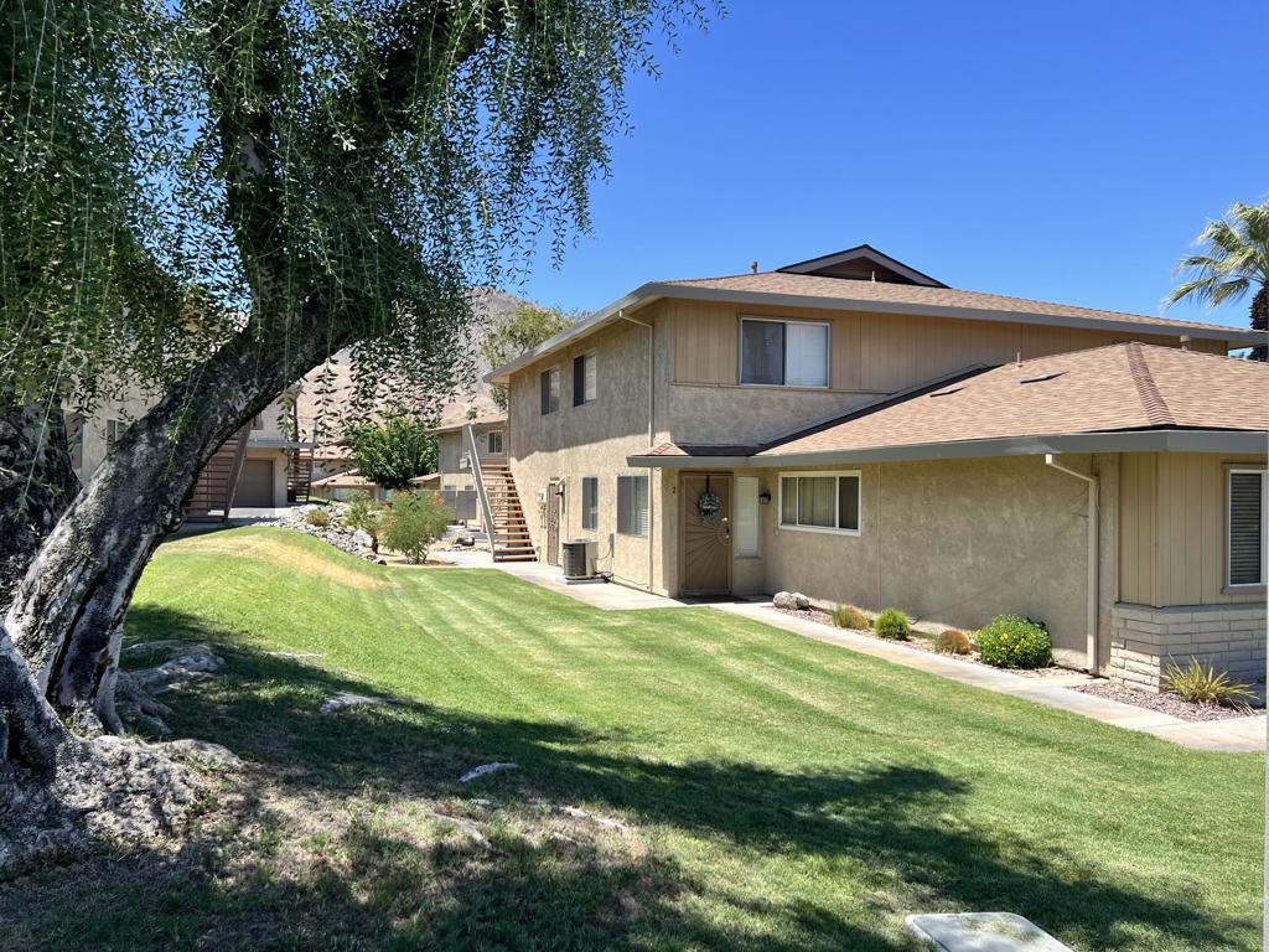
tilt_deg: +0.2
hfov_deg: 67.3
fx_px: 953
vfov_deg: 53.1
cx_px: 634
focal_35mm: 26
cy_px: 476
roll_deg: -0.1
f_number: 1.5
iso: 50
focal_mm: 5.7
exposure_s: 1/2915
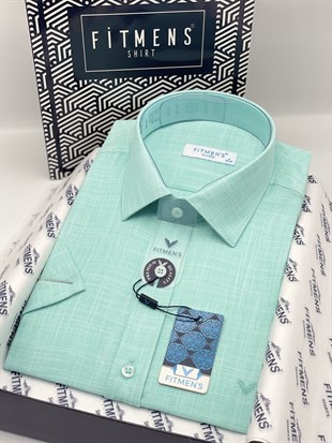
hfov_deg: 28.0
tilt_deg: -39.6
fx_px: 665
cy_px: 222
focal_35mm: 52
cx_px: 166
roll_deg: -0.2
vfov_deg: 36.8
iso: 25
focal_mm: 6
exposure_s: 1/122
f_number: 2
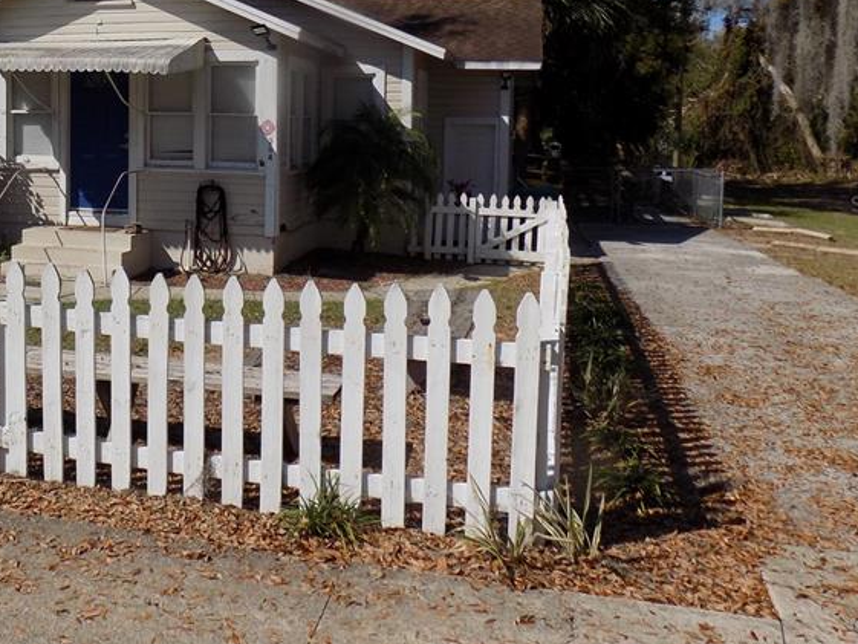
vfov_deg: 34.0
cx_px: 161
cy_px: 203
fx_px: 1041
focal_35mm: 42
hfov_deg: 42.6
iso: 80
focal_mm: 4
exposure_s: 1/200
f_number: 9.9
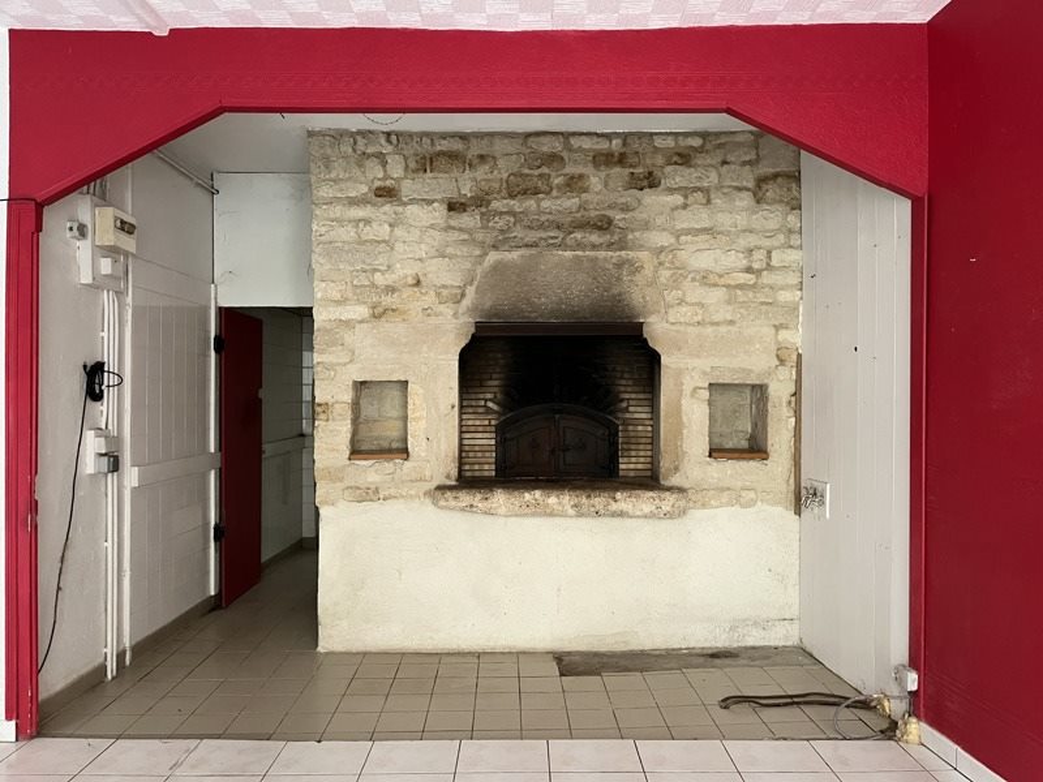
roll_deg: +0.6
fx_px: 783
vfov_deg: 53.1
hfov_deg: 67.3
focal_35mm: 26
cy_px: 391
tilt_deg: +0.1
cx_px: 522
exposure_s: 1/60
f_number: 1.6
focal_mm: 5.1
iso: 500
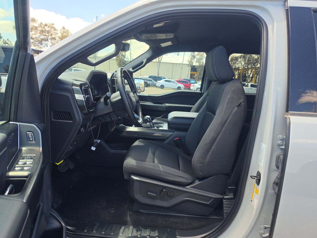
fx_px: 211
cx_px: 158
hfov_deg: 73.9
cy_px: 119
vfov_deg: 58.9
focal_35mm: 23
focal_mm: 6.5
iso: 63
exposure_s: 1/2377
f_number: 1.4
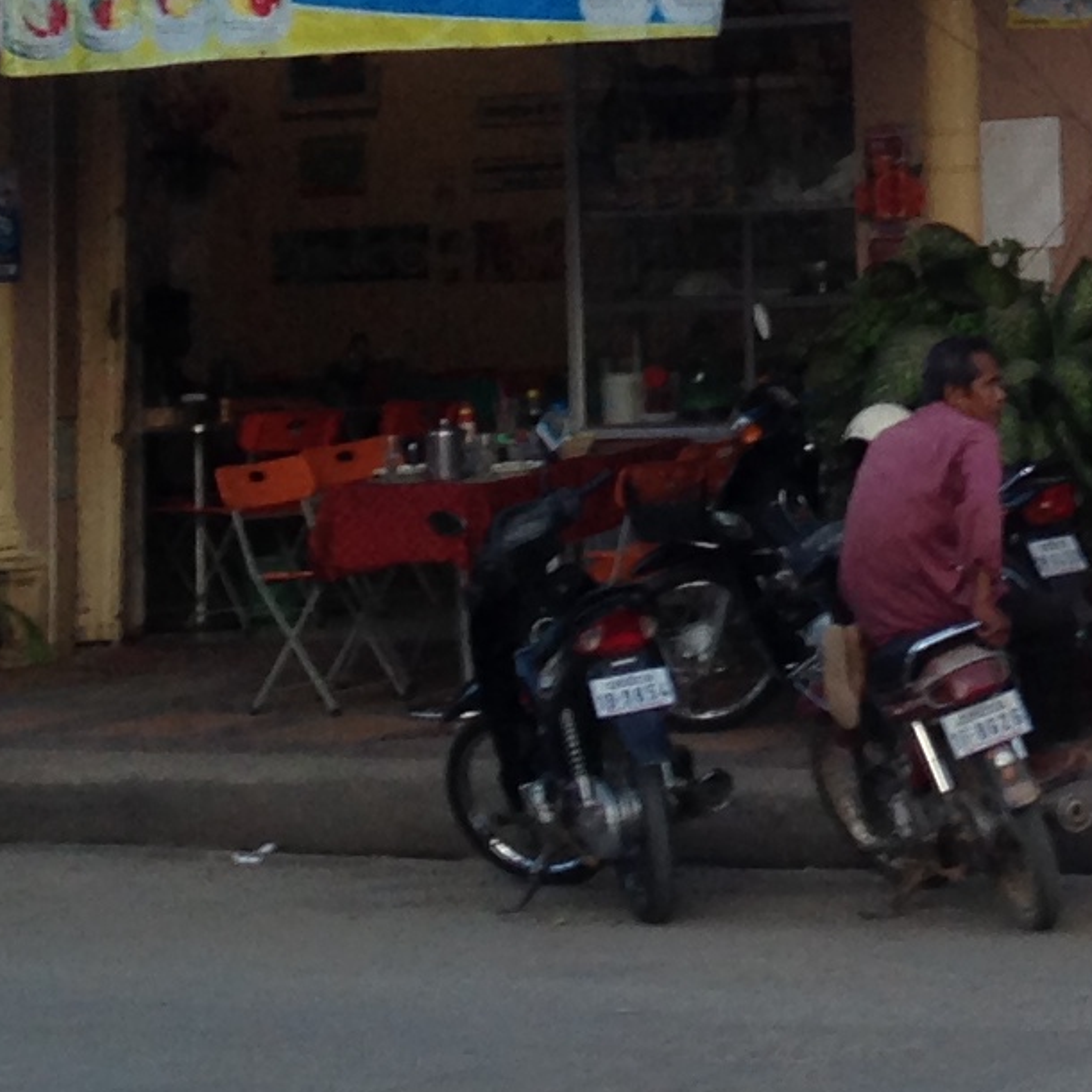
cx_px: 1375
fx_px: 5568
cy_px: -401
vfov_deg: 10.9
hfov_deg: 11.0
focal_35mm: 156
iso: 64
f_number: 2.4
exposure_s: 1/30
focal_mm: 4.12
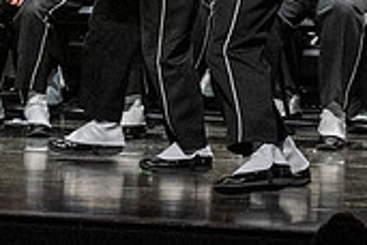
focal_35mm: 763
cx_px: -30
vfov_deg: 1.8
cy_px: -125
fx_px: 7778
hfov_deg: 2.7
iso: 4000
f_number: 4
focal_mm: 150
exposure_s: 1/500
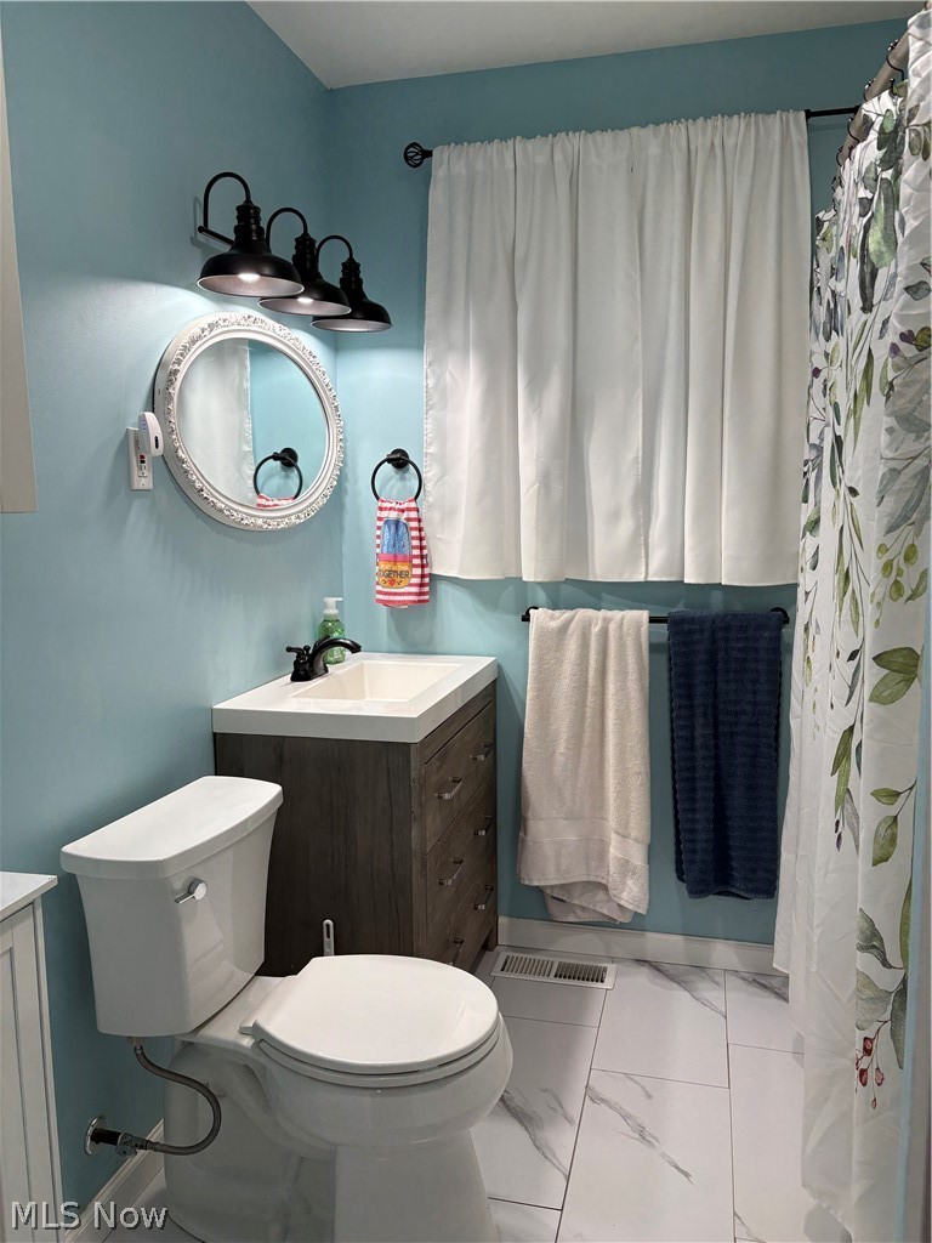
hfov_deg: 53.1
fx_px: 933
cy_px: 622
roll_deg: +0.4
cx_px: 466
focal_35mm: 26
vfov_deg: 67.3
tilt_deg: -7.3
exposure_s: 1/120
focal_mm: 5.96
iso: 80
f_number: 1.6
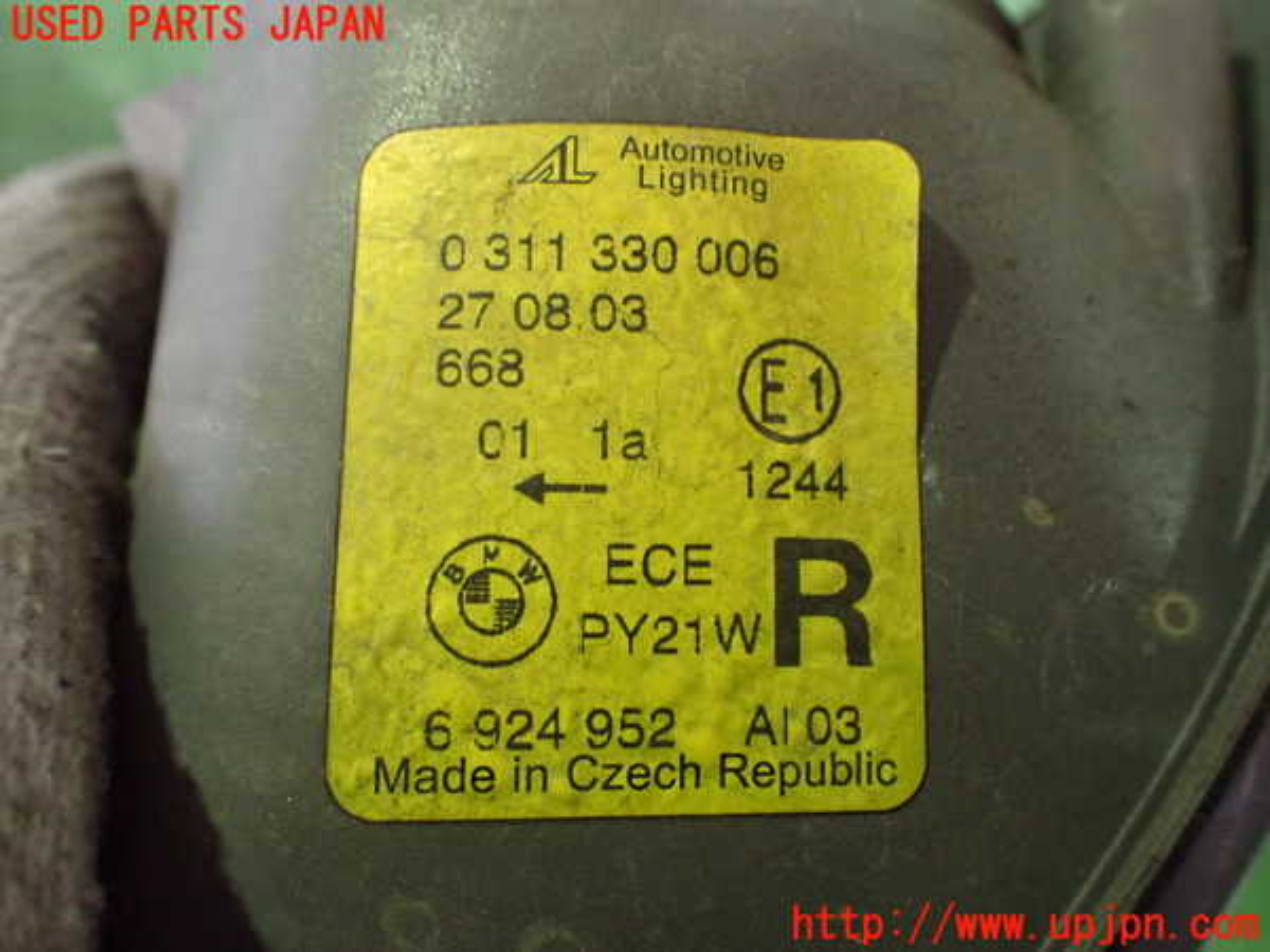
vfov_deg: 46.8
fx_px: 1101
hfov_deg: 60.0
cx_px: 635
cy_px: 476
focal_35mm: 30
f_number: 2.3
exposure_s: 1/40
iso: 800
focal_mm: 5.4
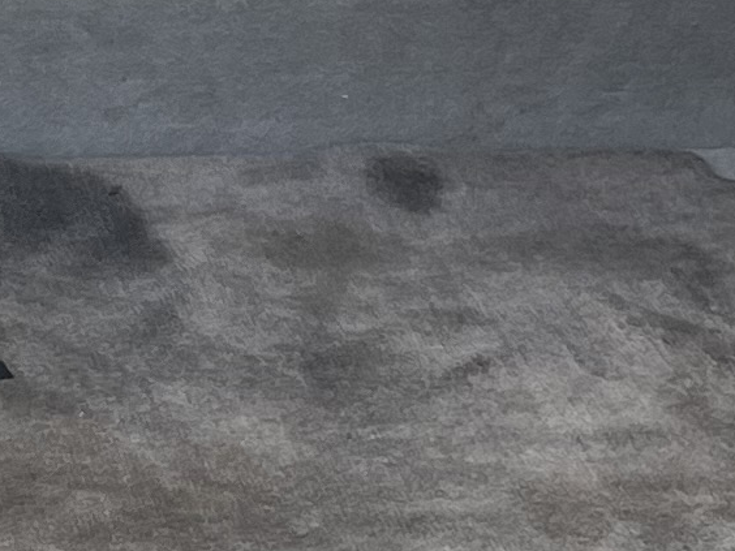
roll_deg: -1.9
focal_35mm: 186
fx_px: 3949
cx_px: 87
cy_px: 283
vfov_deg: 8.0
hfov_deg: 10.6
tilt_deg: -19.6
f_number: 1.6
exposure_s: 1/520
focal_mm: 5.1
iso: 50
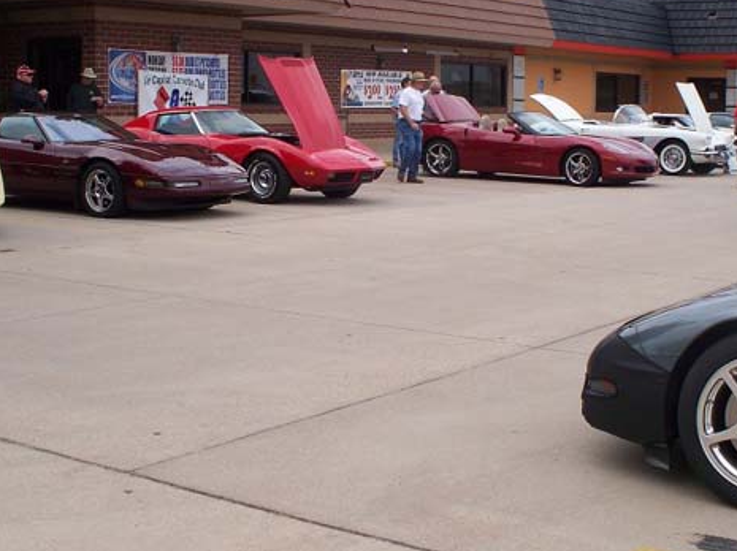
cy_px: 176
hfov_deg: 31.2
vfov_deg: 23.5
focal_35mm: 62
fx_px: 1319
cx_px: 350
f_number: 5
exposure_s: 1/320
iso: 64
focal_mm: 7.5
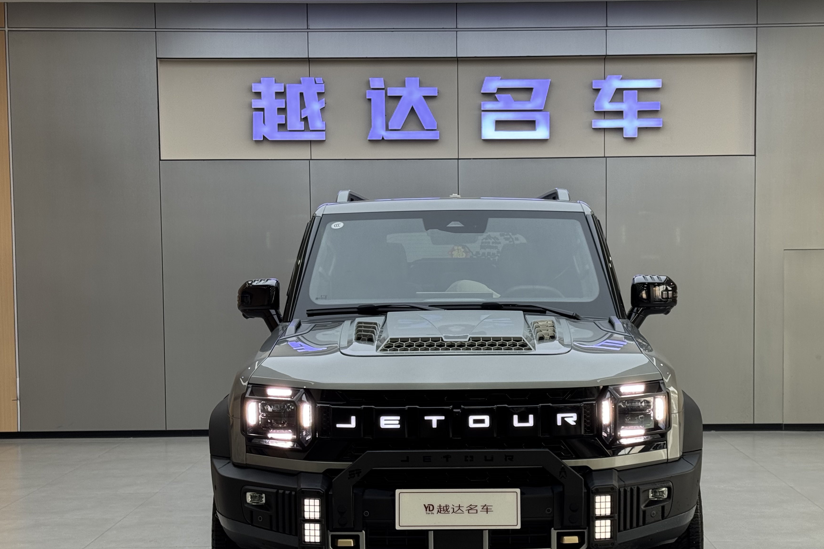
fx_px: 1327
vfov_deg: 23.4
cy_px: 323
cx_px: 469
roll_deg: +0.6
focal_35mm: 58
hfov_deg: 34.4
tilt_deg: -2.6
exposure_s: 1/132
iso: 50
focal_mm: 6.76
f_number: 1.78
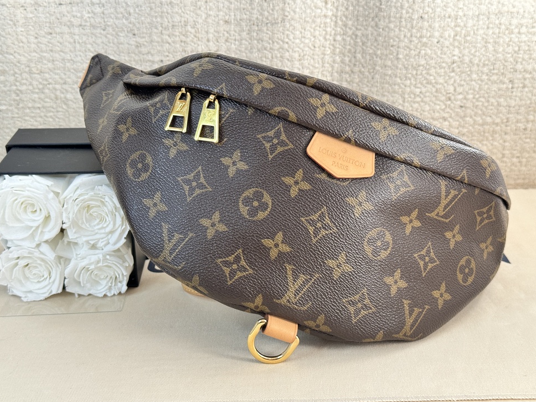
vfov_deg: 29.1
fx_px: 774
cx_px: 275
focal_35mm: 50
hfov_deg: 38.2
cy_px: 206
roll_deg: +2.0
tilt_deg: -19.5
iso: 200
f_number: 1.78
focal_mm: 6.86
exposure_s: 1/59
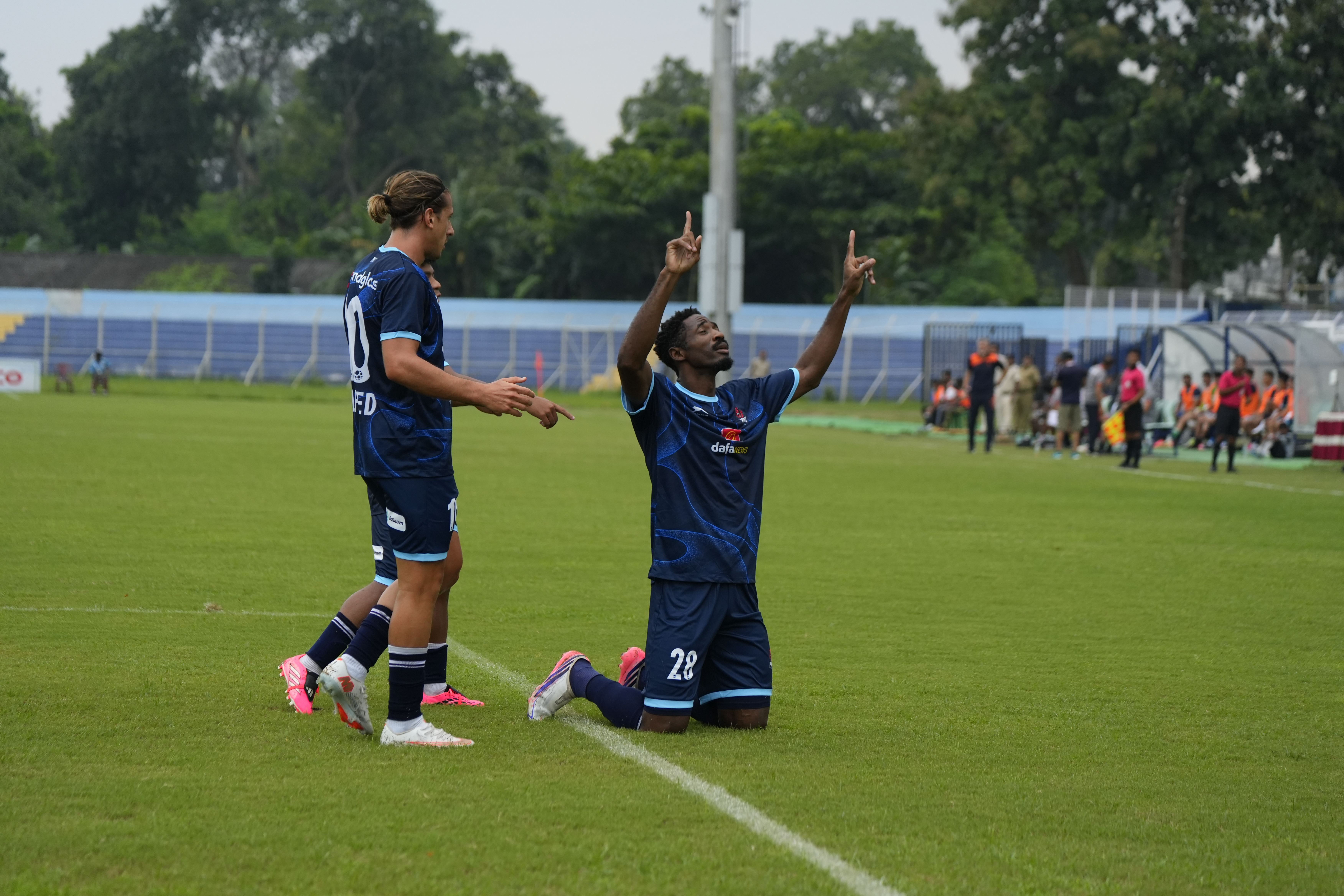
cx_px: 672
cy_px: 448
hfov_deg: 20.4
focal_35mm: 100
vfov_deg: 13.7
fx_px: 3733
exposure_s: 1/2500
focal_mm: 100
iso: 1250
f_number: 4
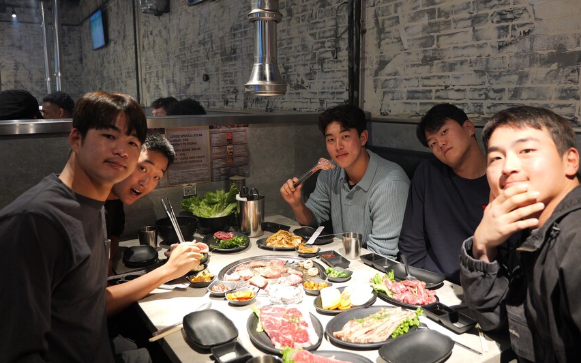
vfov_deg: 44.5
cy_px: 163
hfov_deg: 66.4
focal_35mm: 28
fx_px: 443
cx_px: 304
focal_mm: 26
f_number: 4
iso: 3200
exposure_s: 1/60
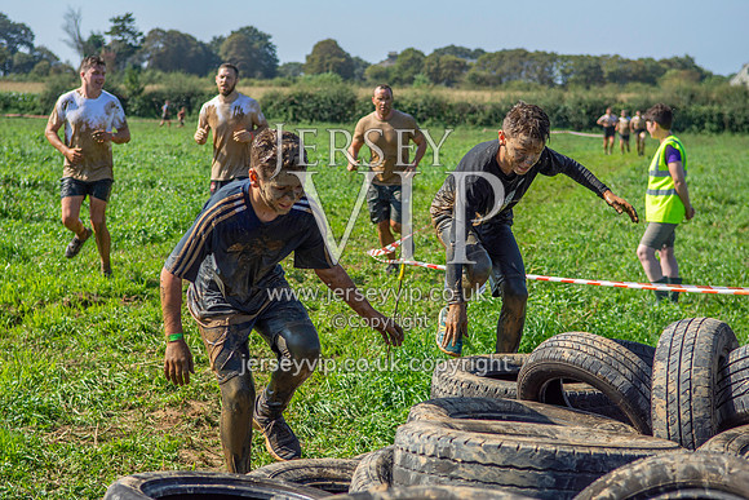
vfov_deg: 16.6
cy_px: 250
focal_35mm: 82
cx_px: 374
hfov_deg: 24.6
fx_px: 1717
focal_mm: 55
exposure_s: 1/2500
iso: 100
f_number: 4
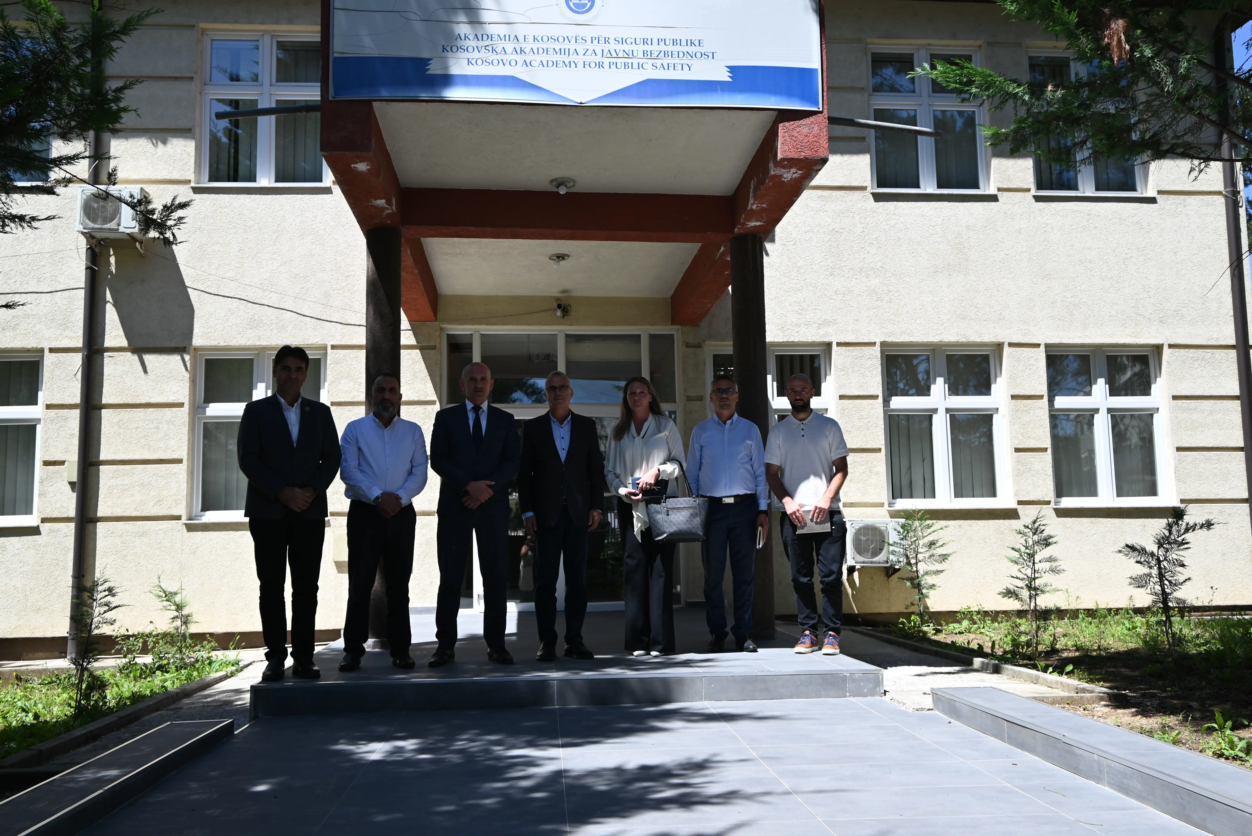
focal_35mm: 30
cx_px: 626
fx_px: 1061
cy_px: 418
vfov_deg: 43.0
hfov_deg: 61.1
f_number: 6.3
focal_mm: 30.5
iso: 100
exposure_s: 1/320
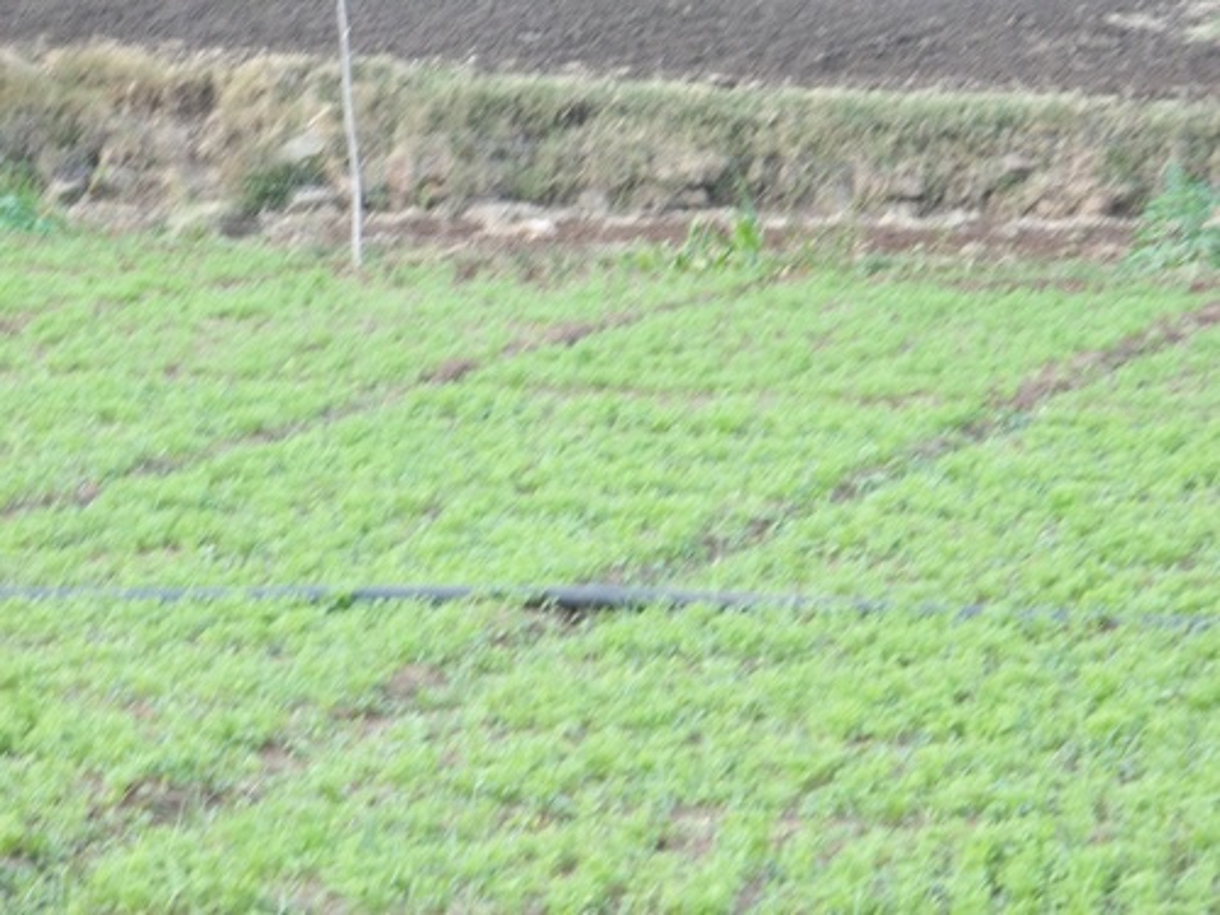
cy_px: 458
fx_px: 5815
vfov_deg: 9.0
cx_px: 610
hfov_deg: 12.0
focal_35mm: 165
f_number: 5.9
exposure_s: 1/80
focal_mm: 29.5
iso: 160
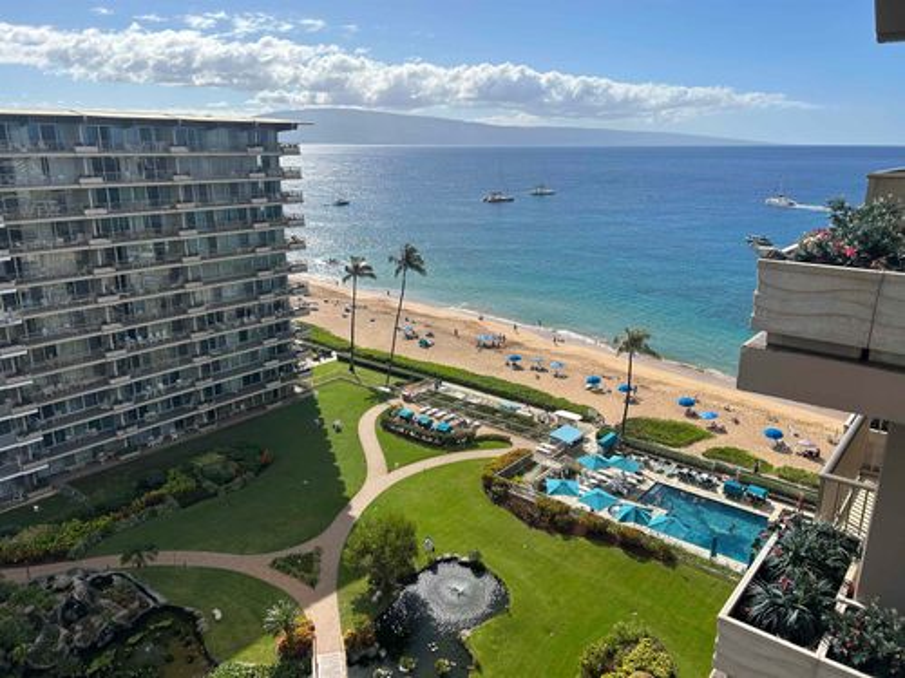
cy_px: 339
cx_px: 452
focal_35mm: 26
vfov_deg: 53.1
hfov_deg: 67.3
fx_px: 680
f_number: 1.5
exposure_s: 1/5882
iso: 50
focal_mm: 5.7
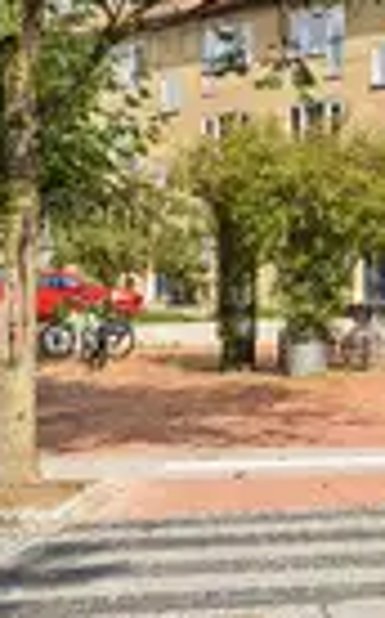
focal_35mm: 84
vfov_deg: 24.0
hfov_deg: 13.7
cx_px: 712
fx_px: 1413
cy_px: 72
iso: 400
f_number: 7.1
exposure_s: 1/1250
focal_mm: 18
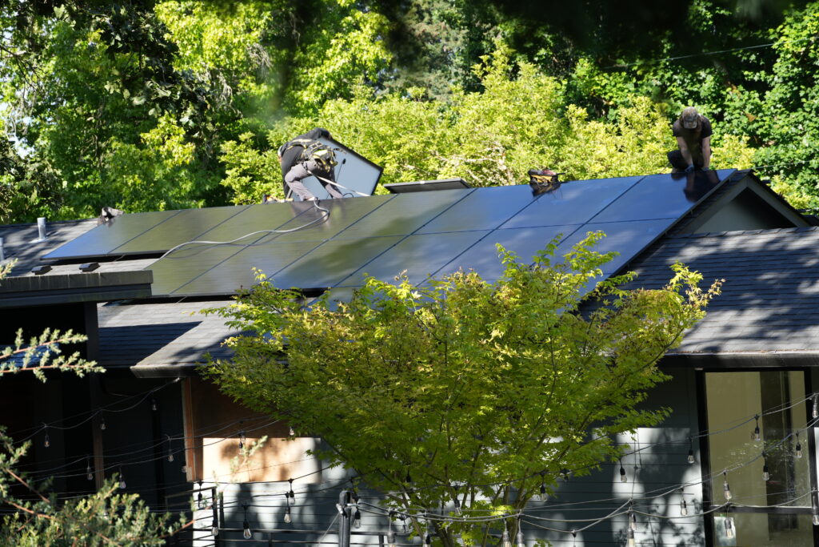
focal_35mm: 90
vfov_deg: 15.2
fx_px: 2048
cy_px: 274
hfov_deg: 22.6
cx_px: 410
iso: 100
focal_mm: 60
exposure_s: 1/125
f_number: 5.6
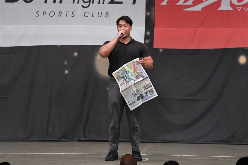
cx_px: 124
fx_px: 1391
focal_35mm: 202
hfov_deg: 10.2
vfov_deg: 6.8
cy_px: 82
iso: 4000
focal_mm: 135
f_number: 5.6
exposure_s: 1/400
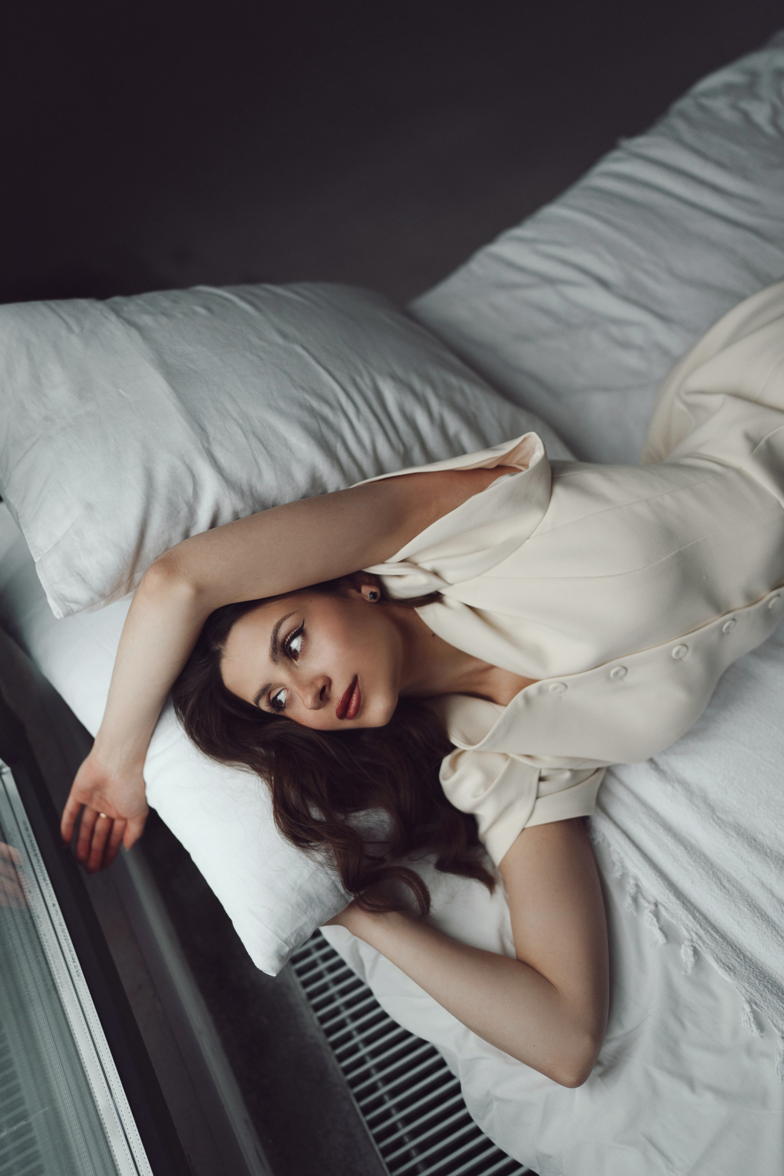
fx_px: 1143
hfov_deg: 37.9
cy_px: 588
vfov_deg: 54.4
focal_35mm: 35
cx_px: 392
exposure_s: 1/640
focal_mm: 35
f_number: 1.6
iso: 80
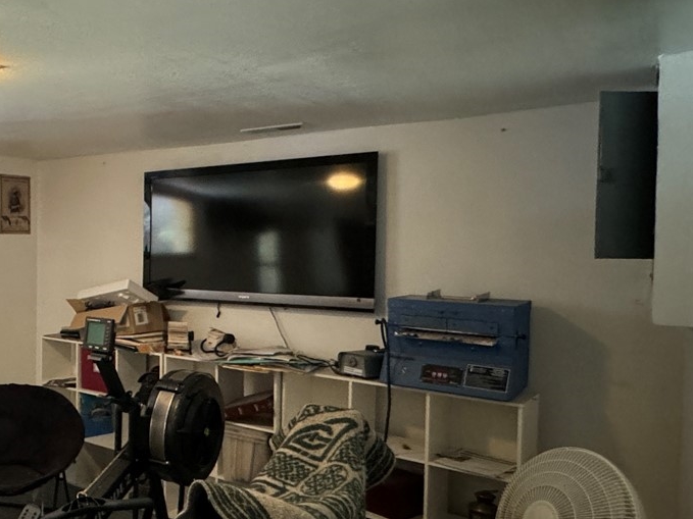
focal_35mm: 33
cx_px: -19
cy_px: 266
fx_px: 661
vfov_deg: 42.9
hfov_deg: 45.5
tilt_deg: -1.4
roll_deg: -1.1
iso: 800
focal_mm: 2.22
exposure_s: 1/40
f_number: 2.2
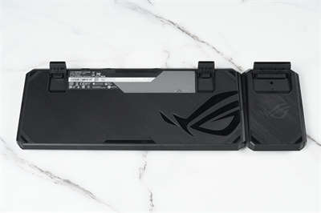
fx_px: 374
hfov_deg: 46.4
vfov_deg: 31.8
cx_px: 160
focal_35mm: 42
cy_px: 106
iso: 200
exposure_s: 1/160
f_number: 11
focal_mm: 28
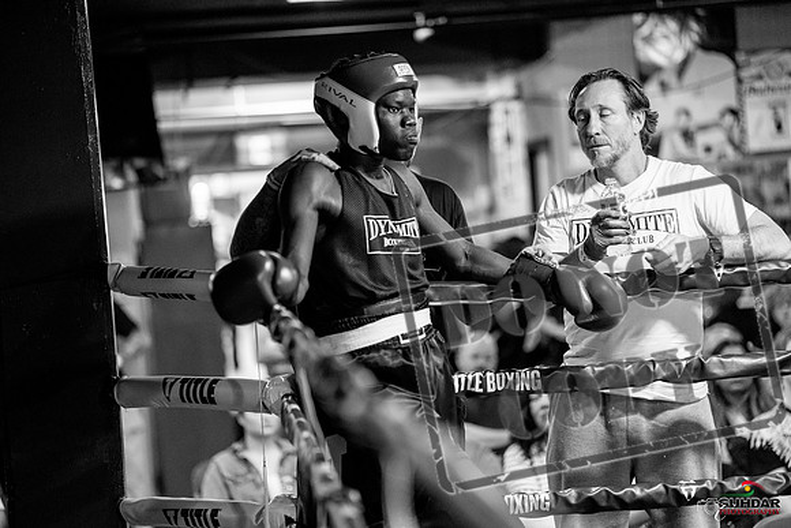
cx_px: 396
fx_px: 2373
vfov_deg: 12.7
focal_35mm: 108
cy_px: 264
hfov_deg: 18.9
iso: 4000
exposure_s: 1/1000
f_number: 2
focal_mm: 108
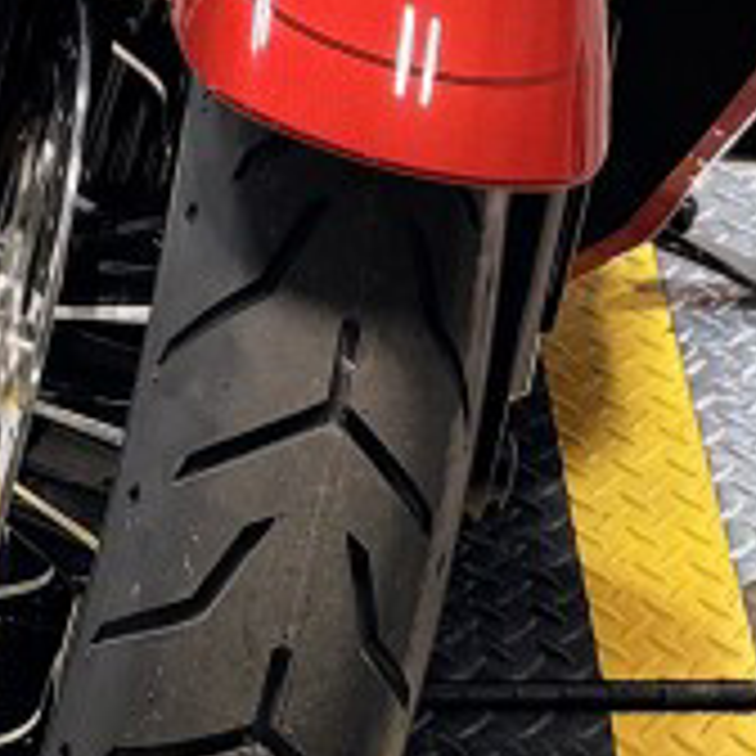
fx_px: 3607
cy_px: -706
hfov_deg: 12.0
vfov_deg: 11.0
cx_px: 259
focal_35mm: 146
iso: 50
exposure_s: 1/120
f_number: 1.6
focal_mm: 5.96
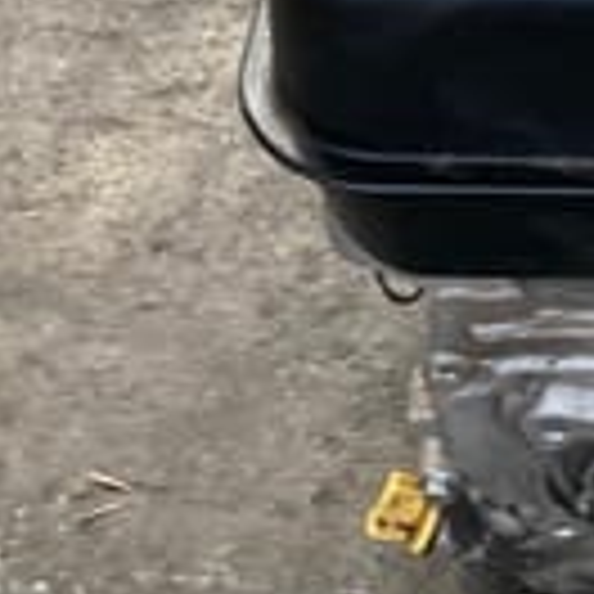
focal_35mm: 94
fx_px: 1825
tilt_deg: -54.0
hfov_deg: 16.8
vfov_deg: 18.3
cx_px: 896
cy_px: 88
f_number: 1.8
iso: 125
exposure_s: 1/60
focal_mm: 3.99
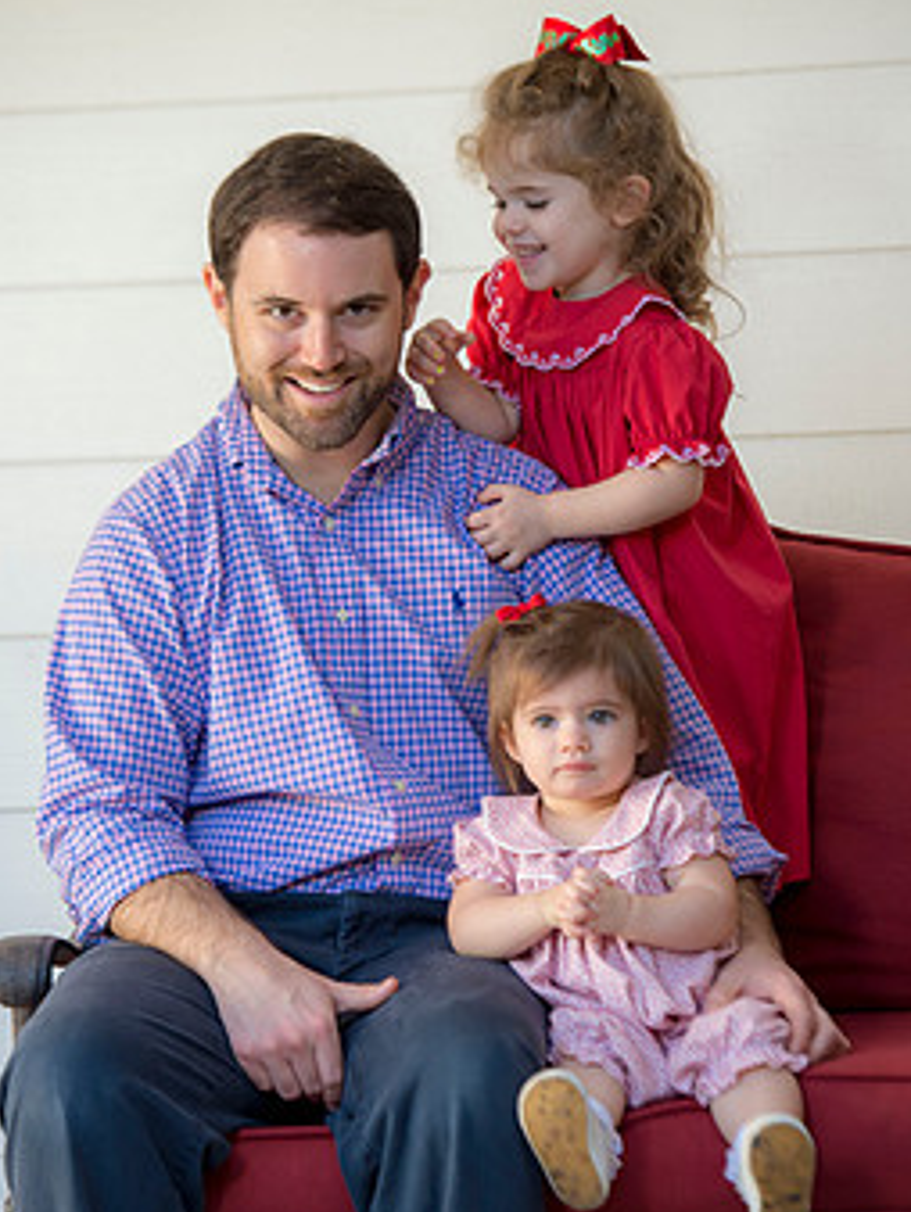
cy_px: 663
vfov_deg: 11.0
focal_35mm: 179
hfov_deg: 8.3
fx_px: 6273
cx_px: 447
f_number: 4
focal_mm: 140
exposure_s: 1/200
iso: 320
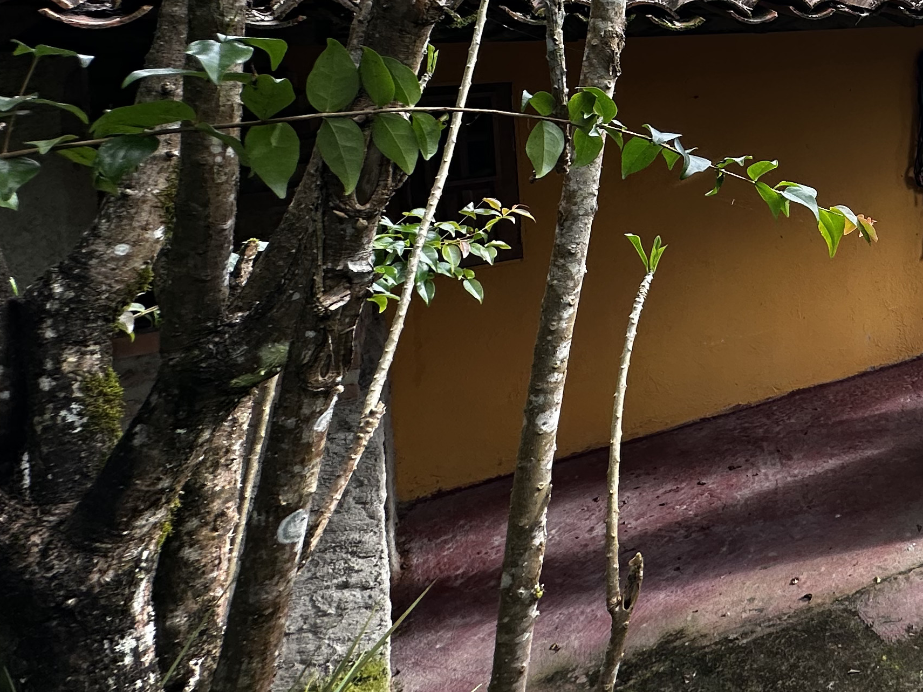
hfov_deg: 42.9
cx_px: 1020
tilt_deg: -0.9
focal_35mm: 33
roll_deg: +2.2
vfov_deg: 39.5
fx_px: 880
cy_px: 58
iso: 40
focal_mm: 2.22
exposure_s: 1/226
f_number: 2.2
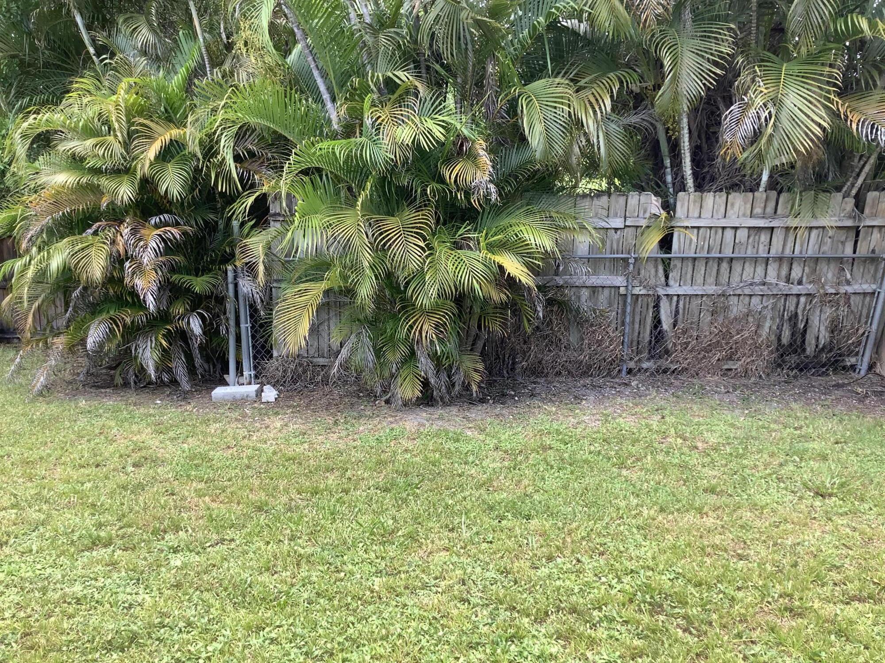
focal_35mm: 31
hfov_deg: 58.4
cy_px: 332
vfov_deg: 45.4
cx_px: 442
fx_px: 793
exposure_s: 1/120
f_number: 2.4
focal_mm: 3.3
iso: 25
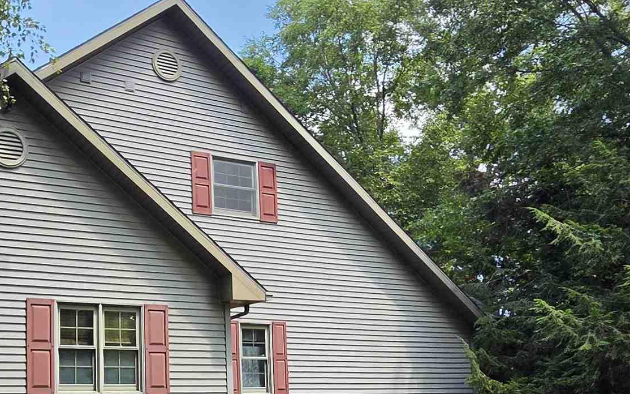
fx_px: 652
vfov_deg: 32.6
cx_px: 111
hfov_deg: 48.2
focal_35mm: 38
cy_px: 316
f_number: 2.2
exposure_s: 1/1686
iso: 100
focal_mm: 2.2
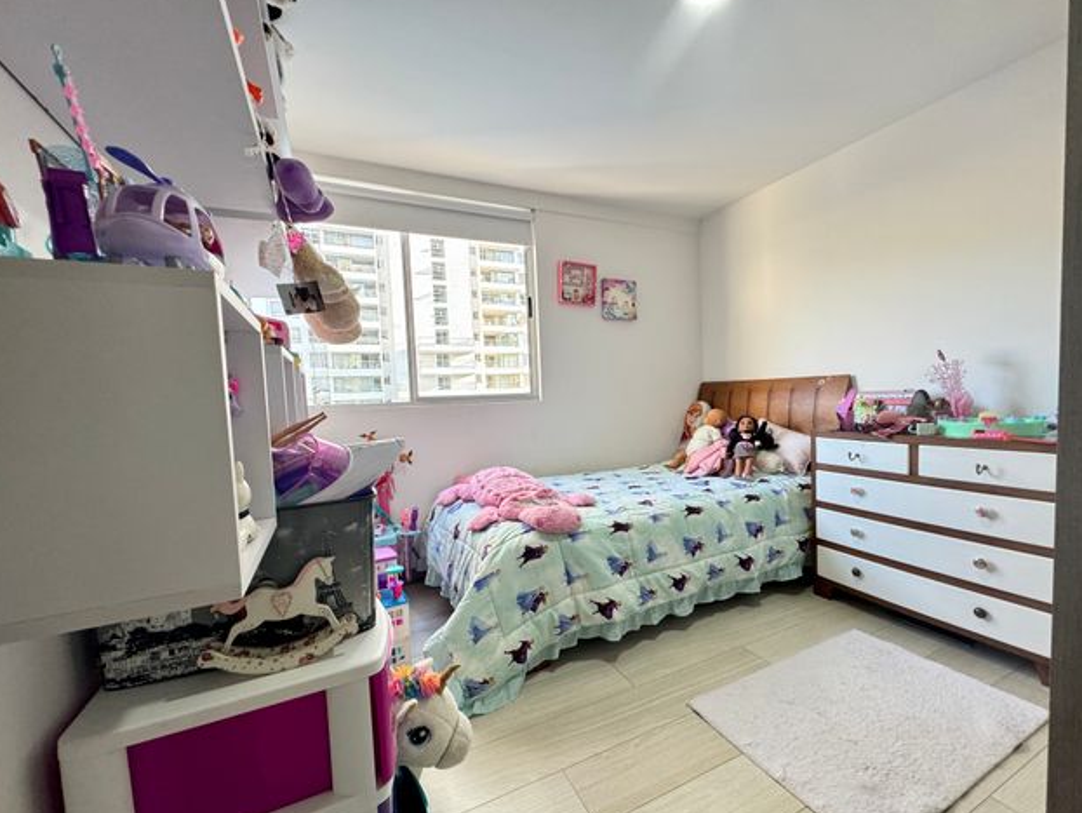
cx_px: 568
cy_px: 423
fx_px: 469
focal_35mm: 15
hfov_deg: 98.1
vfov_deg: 81.7
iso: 250
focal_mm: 2.22
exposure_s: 1/99
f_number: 2.2
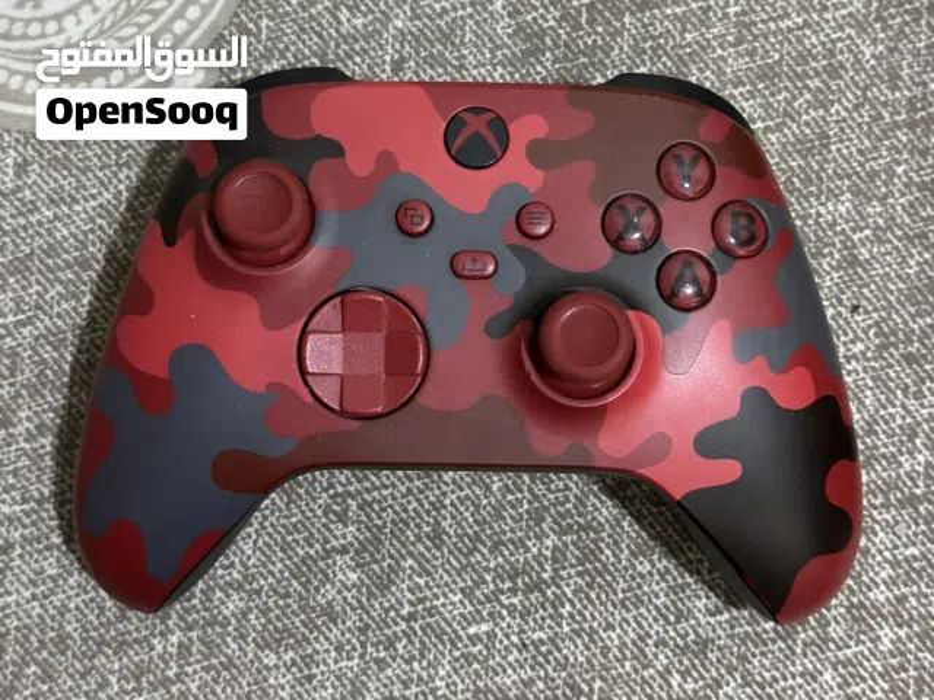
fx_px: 1295
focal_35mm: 48
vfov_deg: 30.3
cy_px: 350
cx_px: 467
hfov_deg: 39.7
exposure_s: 1/40
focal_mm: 6.86
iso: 500
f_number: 1.78
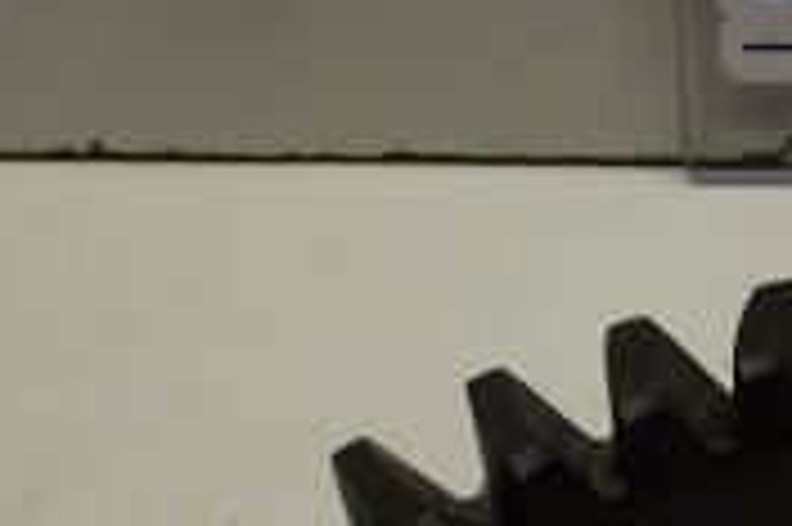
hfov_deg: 20.0
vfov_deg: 13.0
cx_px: 1102
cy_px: 1065
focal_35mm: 91
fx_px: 2000
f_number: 3.3
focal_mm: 4.3
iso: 100
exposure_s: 1/80
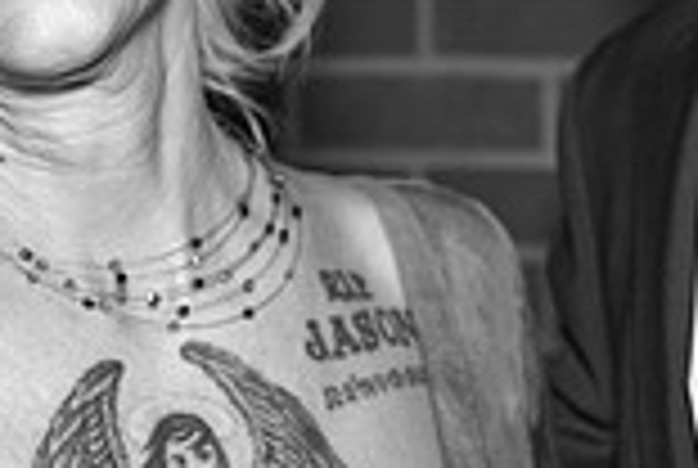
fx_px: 1884
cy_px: -47
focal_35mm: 97
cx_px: 527
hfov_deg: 20.8
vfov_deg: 13.9
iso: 2000
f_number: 2.8
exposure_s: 1/125
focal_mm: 26
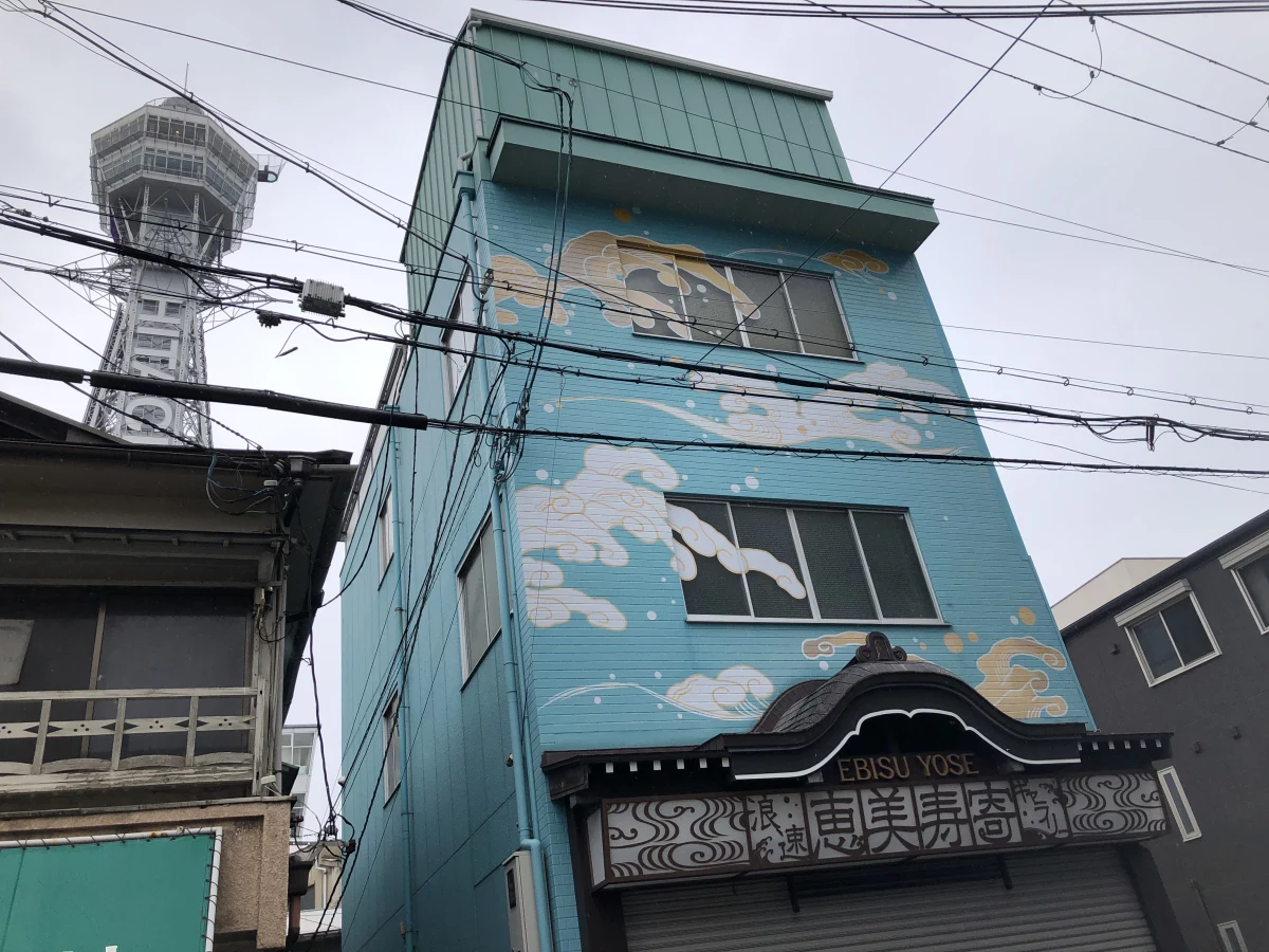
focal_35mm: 28
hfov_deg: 63.4
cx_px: 634
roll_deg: +10.0
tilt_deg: +31.2
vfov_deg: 49.7
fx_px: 1026
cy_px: 476
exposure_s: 1/941
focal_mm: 4
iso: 20
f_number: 1.8
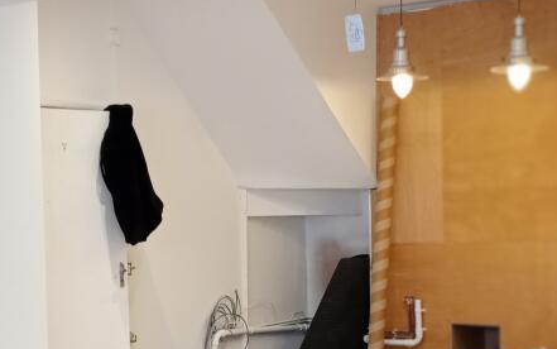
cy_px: 283
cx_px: 251
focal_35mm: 69
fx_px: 1048
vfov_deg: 18.7
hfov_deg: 29.8
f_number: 1.8
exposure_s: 1/33.3
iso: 567
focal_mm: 4.27
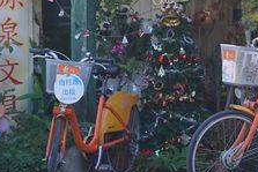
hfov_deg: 11.1
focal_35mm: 184
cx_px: 251
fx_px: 1319
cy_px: -63
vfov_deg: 7.4
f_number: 4
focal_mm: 57
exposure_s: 1/160
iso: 100
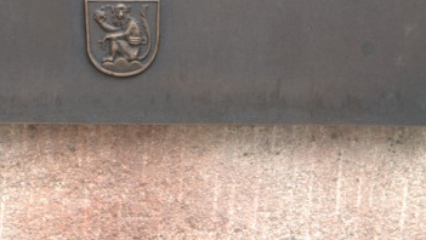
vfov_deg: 4.5
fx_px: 3007
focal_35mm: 266
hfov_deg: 8.1
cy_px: -259
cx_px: 128
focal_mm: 66
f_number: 4.5
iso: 200
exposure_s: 1/100
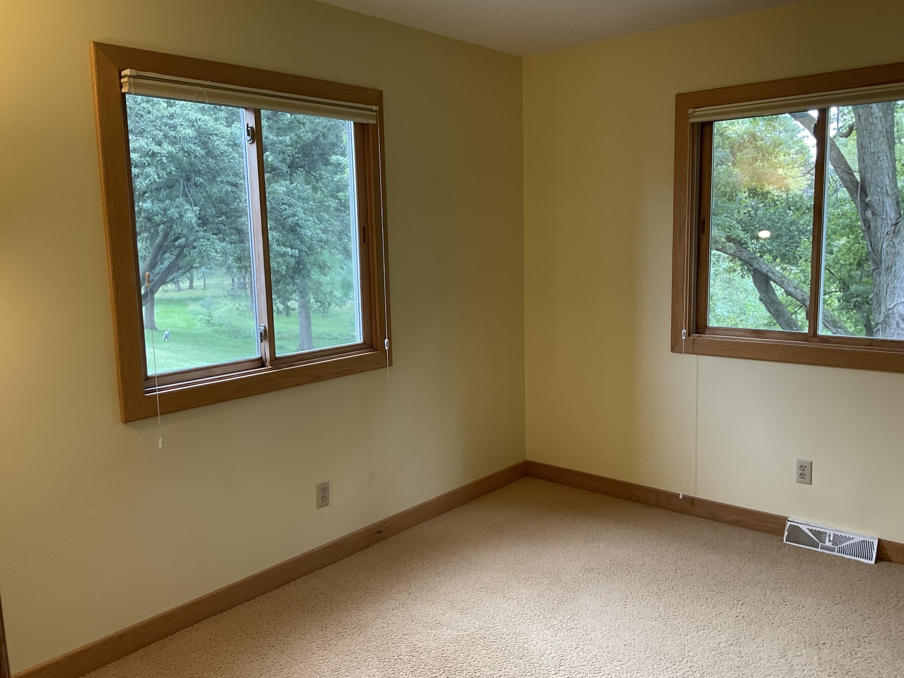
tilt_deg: -6.8
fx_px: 757
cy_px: 339
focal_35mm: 29
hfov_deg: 61.7
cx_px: 452
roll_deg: +1.2
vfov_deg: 48.2
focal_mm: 3
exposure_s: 1/60
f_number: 1.8
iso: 64
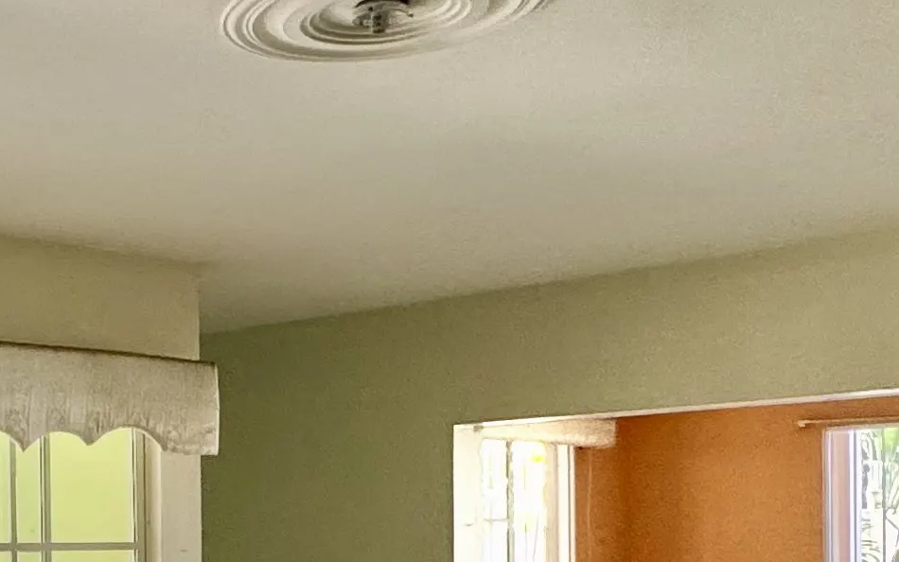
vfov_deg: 20.0
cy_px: 553
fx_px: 1544
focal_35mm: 63
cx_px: -163
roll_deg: +0.2
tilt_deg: -0.7
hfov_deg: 28.5
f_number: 2.2
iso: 160
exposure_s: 1/99
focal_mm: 2.22
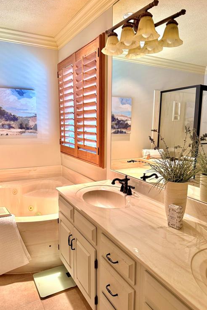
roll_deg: -0.3
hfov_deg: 49.6
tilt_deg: -8.5
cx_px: 108
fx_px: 224
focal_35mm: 26
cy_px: 158
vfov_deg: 69.4
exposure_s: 1/60
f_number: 1.78
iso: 160
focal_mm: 6.76
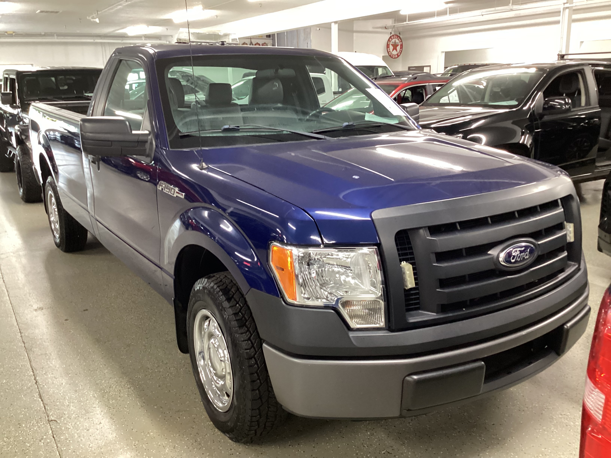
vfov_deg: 45.4
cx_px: 306
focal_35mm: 31
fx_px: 547
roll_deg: +1.6
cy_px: 229
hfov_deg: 58.4
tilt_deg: -17.4
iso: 400
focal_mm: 3.3
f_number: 2.4
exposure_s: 1/25
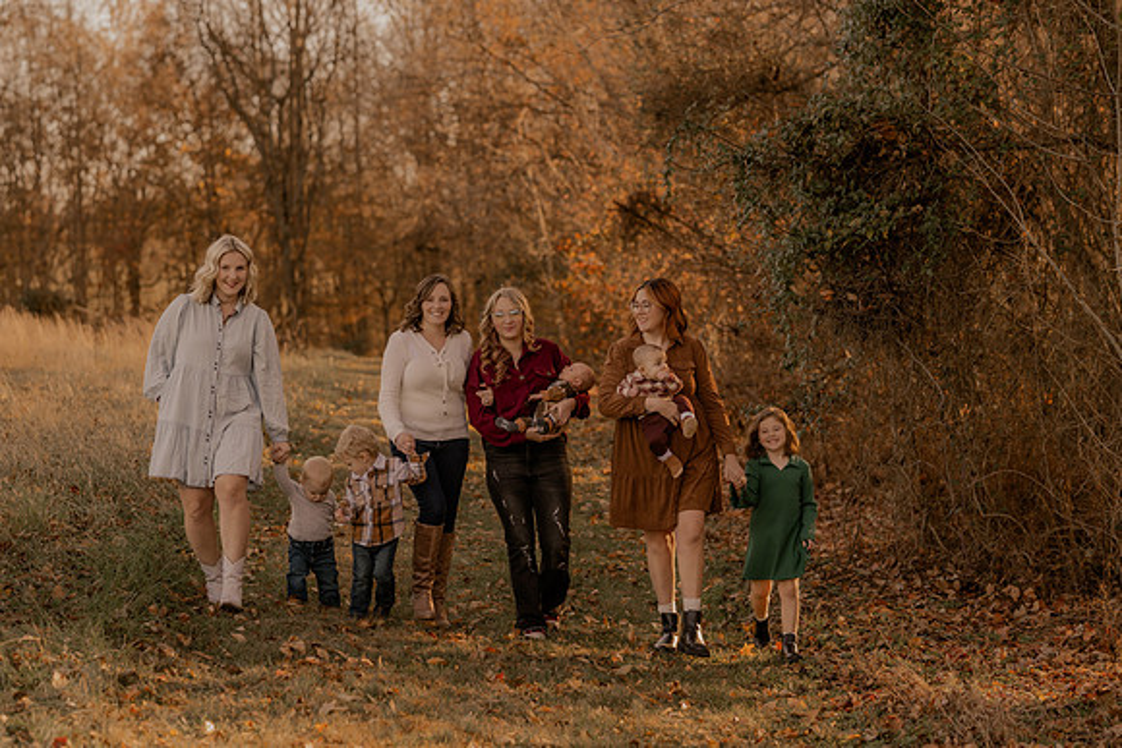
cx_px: 561
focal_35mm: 85
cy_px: 374
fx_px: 2650
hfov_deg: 23.9
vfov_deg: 16.1
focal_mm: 85
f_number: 2.8
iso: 200
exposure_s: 1/320
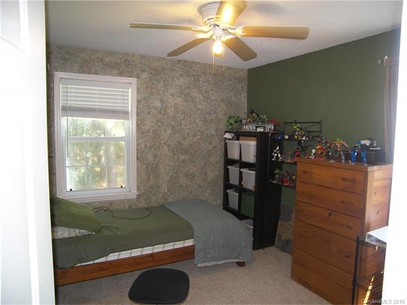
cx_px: 204
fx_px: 282
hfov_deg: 71.6
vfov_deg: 56.8
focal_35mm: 24
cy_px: 152
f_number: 2.8
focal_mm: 5
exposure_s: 1/30
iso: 100
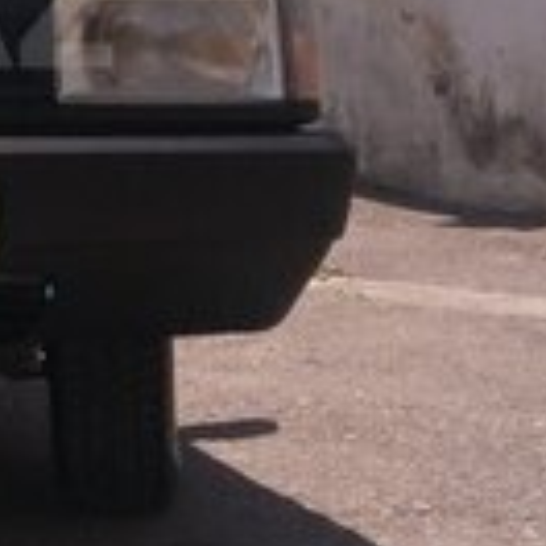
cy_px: 6
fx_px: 1660
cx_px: -310
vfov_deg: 18.2
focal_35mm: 93
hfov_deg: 16.7
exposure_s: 1/1513
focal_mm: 3.57
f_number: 2
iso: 100
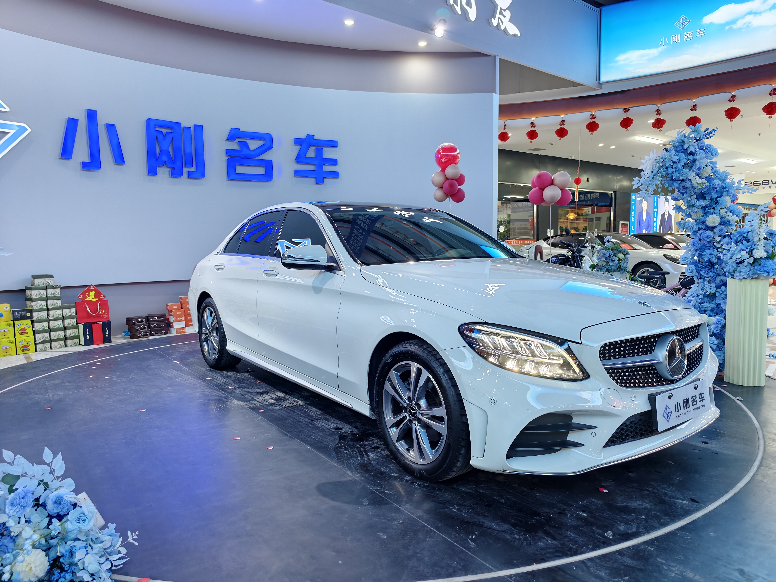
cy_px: 291
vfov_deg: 58.9
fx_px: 516
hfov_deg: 73.9
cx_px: 388
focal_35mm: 23
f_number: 1.57
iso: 98
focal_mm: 5.6
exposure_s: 1/100
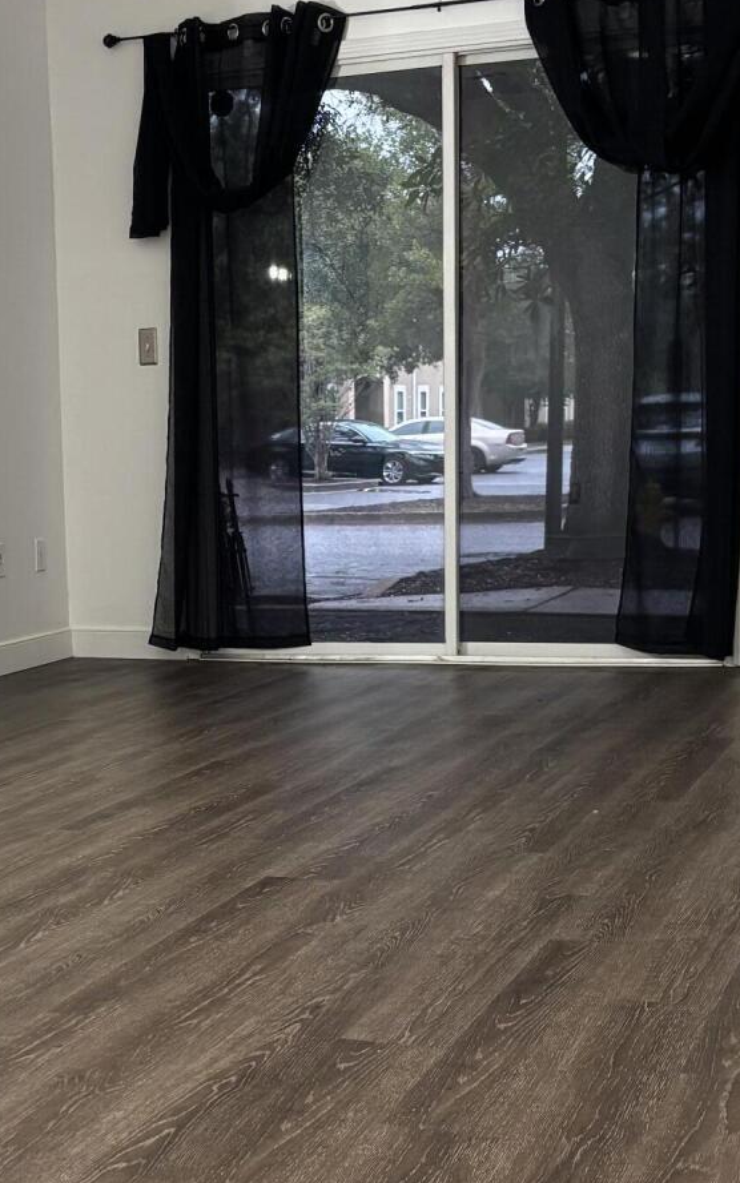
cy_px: 739
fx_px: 2000
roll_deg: +1.8
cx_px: 173
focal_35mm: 62
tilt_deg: -8.8
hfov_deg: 20.8
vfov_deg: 32.8
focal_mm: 5.96
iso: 250
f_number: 1.6
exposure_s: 1/60
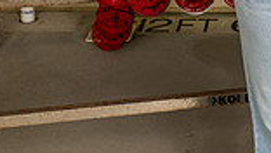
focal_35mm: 139
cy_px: -183
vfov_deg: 8.2
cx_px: 254
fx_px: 1000
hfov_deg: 15.2
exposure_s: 1/250
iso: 500
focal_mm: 46
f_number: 7.1
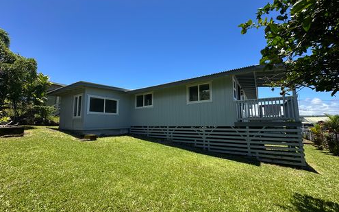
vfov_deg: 74.7
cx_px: 171
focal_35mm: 15
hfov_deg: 101.5
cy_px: 108
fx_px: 139
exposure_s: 1/855
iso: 40
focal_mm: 2.22
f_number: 2.2
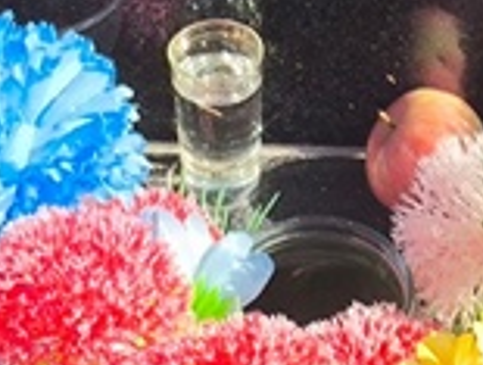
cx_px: 154
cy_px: -493
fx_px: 3594
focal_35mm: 257
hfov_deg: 7.7
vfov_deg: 5.6
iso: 50
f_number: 1.7
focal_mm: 4.71
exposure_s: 1/1247
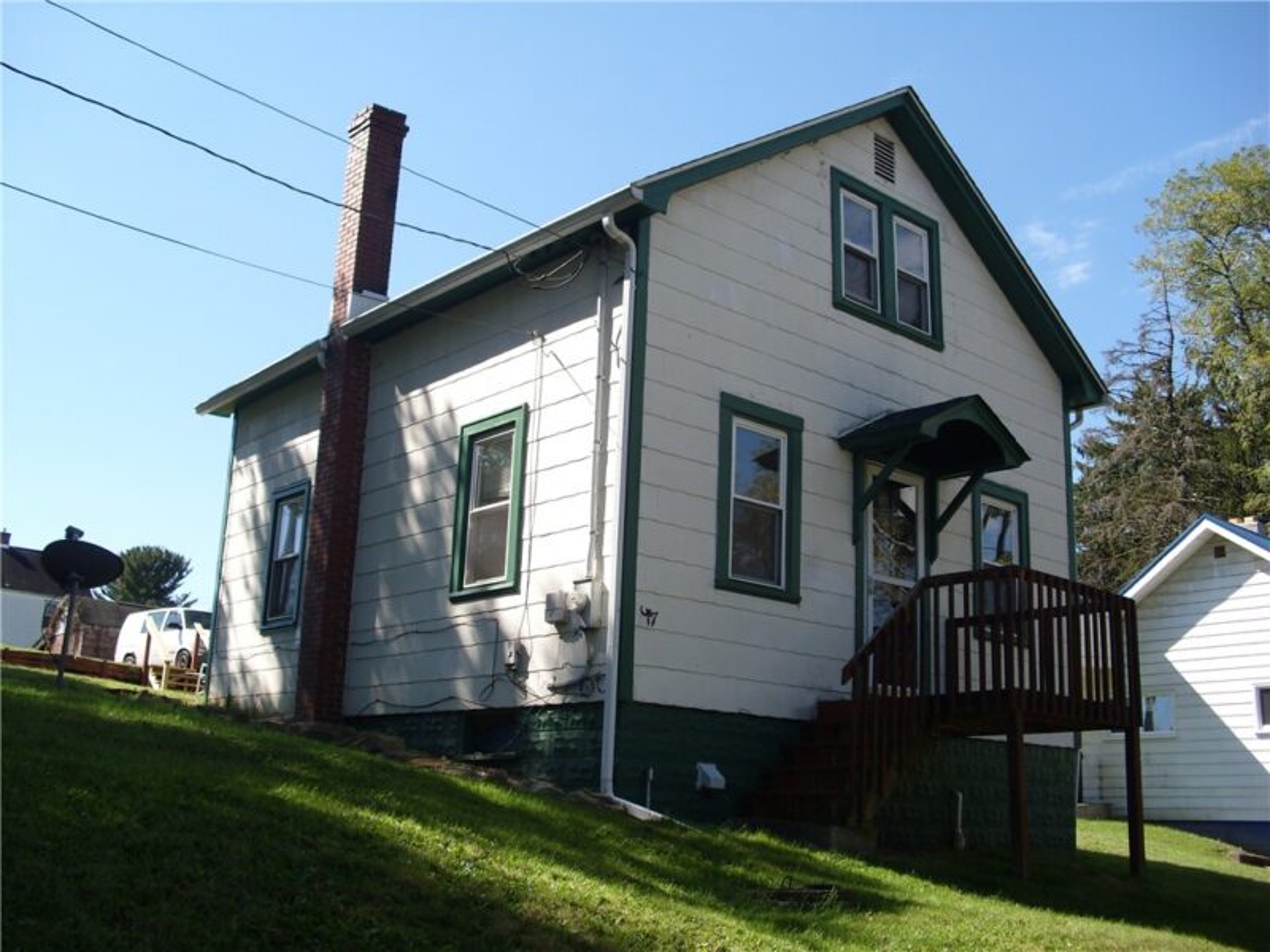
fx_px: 1321
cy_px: 476
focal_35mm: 36
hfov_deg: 51.4
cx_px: 635
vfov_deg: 39.7
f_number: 3.1
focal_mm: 6.3
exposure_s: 1/500
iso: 80
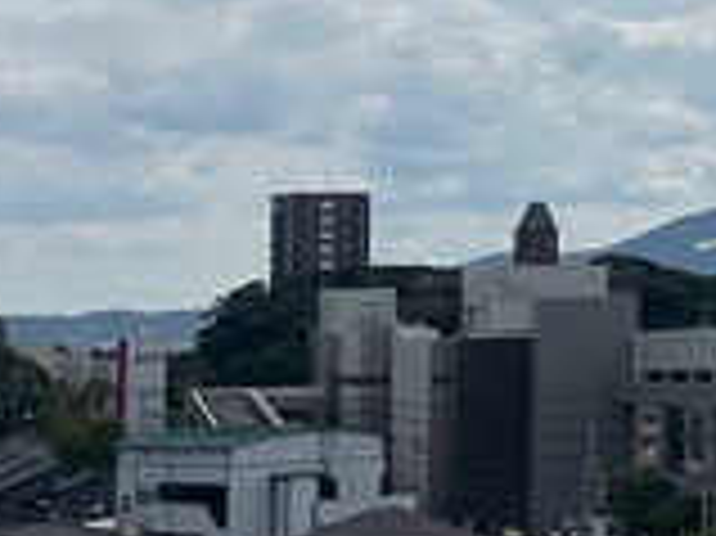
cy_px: 113
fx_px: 2708
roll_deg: +1.1
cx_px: 1513
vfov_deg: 11.3
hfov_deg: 12.8
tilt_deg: +4.9
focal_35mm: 131
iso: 32
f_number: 1.6
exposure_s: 1/8403
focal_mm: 4.2
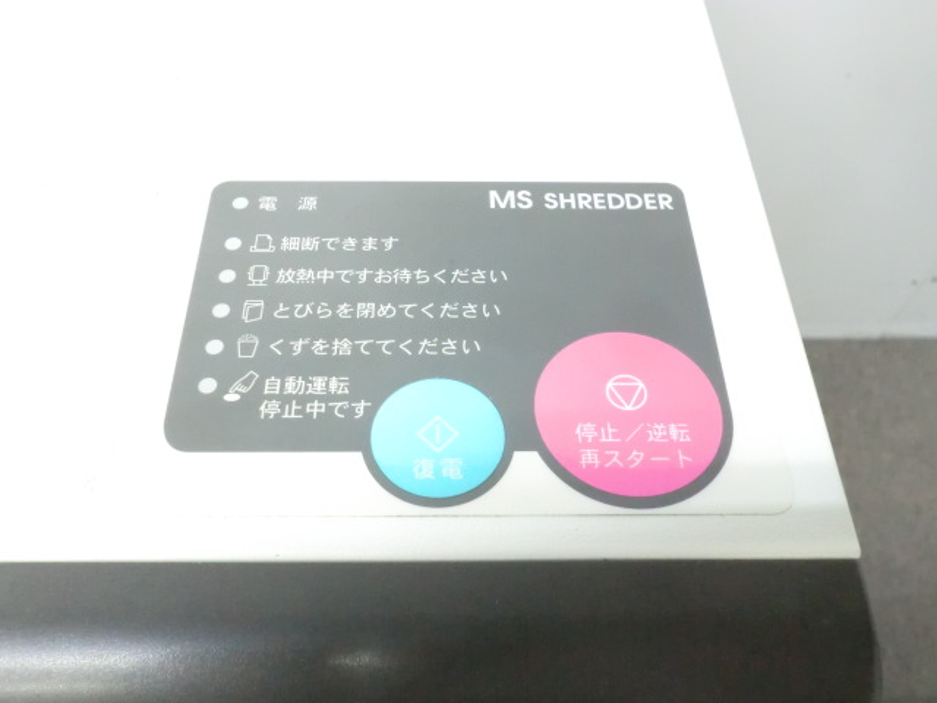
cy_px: 352
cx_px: 468
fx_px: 866
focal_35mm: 32
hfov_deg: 56.8
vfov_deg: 44.2
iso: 800
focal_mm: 5.8
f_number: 3.5
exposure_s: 1/30
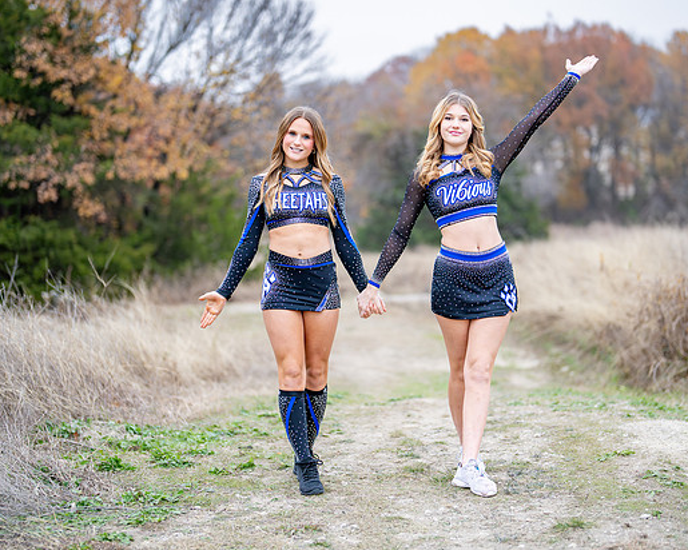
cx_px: 376
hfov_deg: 27.1
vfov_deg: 21.8
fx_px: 1425
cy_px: 250
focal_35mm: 70
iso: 400
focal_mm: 50
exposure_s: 1/800
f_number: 1.2
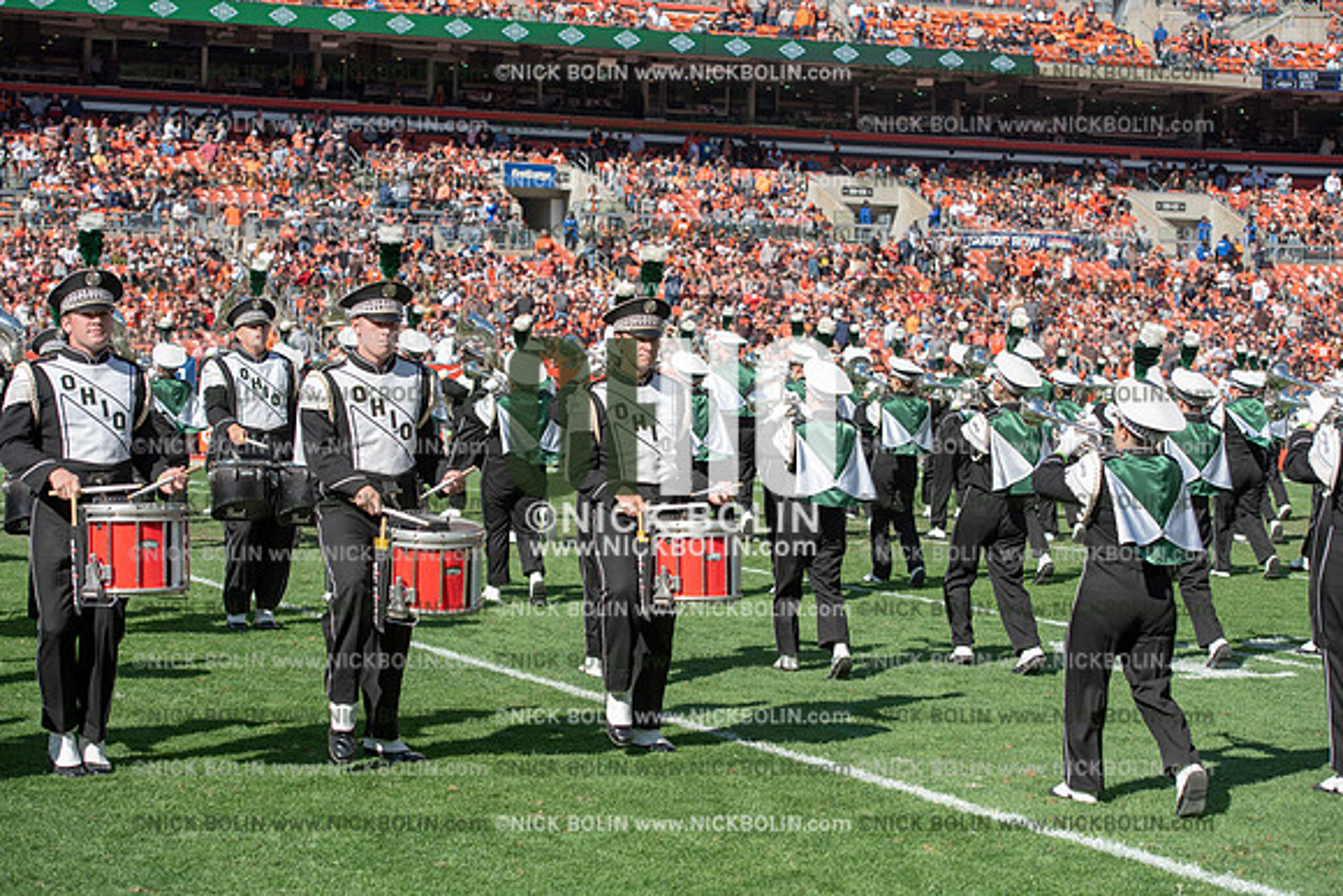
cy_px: 448
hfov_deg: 28.8
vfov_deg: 19.5
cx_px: 672
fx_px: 2612
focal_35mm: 70
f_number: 5
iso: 400
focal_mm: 70
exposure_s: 1/2000
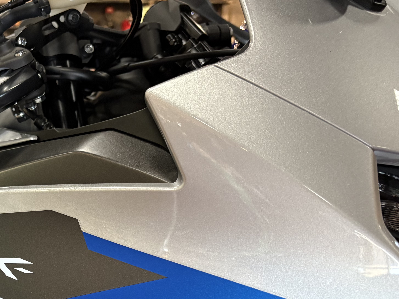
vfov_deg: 27.5
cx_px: 58
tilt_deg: -17.3
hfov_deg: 35.8
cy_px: 269
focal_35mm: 51
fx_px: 588
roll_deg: -0.2
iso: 200
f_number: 1.6
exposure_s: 1/60
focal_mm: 5.96
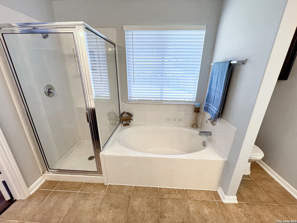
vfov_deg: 89.9
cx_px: 148
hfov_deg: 106.2
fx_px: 112
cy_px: 112
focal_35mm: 13
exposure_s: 1/120
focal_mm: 1.57
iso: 100
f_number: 1.8
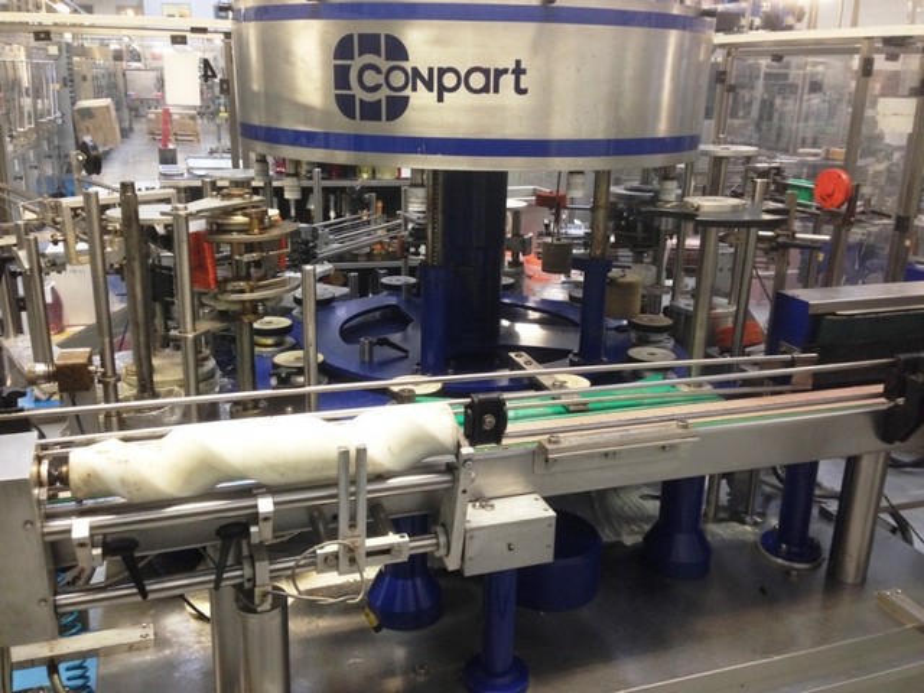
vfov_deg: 42.9
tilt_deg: -17.6
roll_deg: -0.5
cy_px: 346
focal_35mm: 33
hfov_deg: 55.4
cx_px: 462
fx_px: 881
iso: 160
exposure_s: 1/20
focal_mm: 4.12
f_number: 2.4
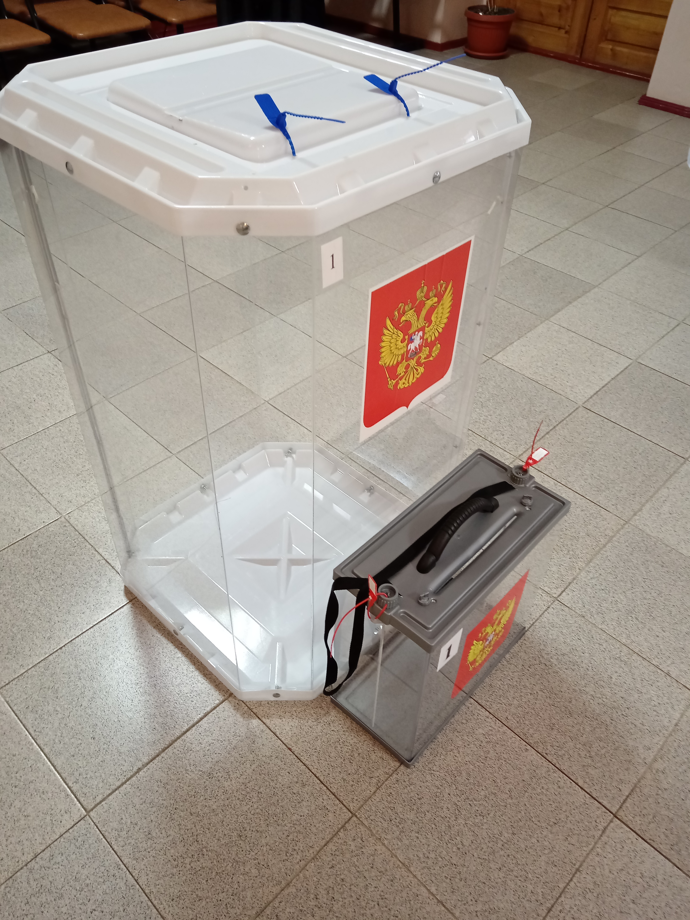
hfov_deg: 51.4
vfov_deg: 65.3
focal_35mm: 27
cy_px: 460
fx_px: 718
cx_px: 345
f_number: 1.9
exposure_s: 1/33.3
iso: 1185
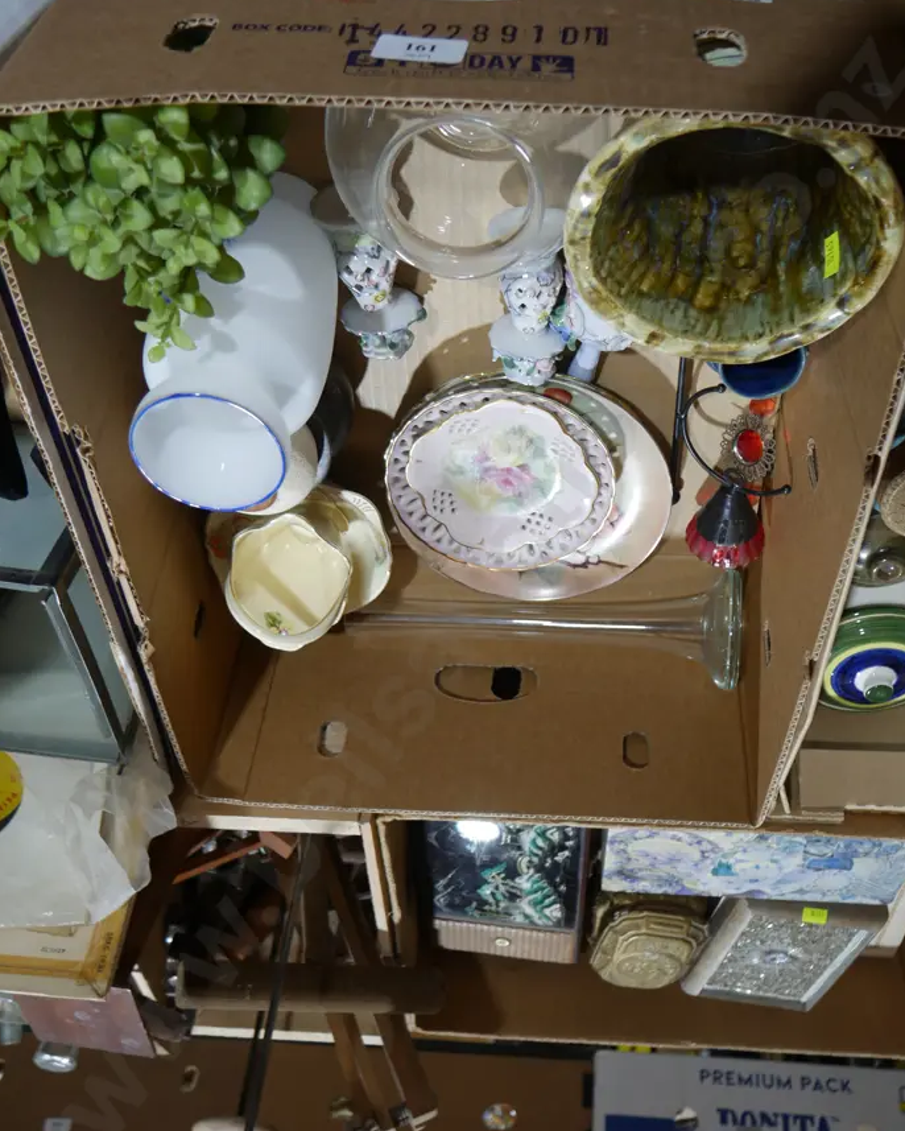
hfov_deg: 42.2
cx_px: 486
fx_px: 1171
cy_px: 594
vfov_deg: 51.5
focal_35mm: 35
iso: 200
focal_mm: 15
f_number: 3.6
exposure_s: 1/60
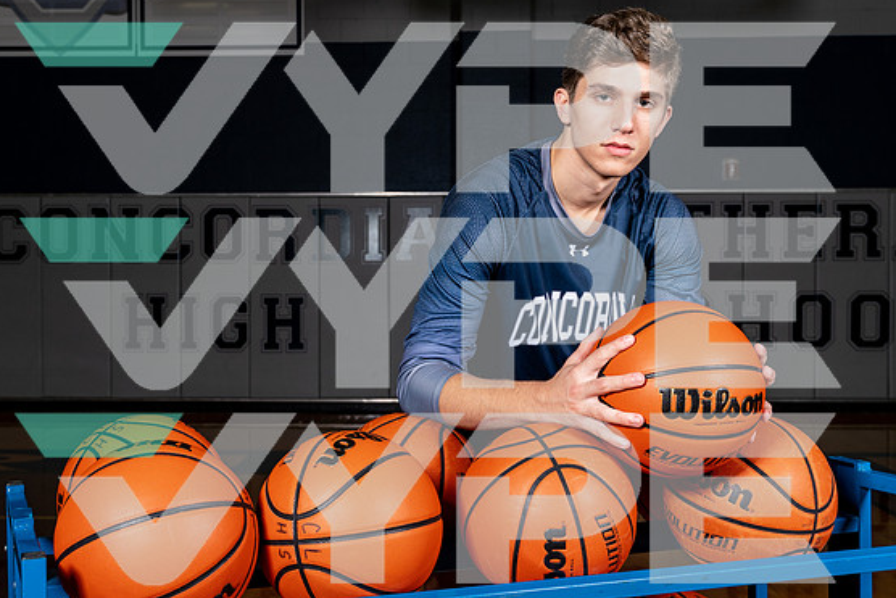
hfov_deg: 43.5
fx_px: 1120
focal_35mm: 45
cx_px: 393
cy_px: 294
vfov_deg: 29.9
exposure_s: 1/125
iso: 160
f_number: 8
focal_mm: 40
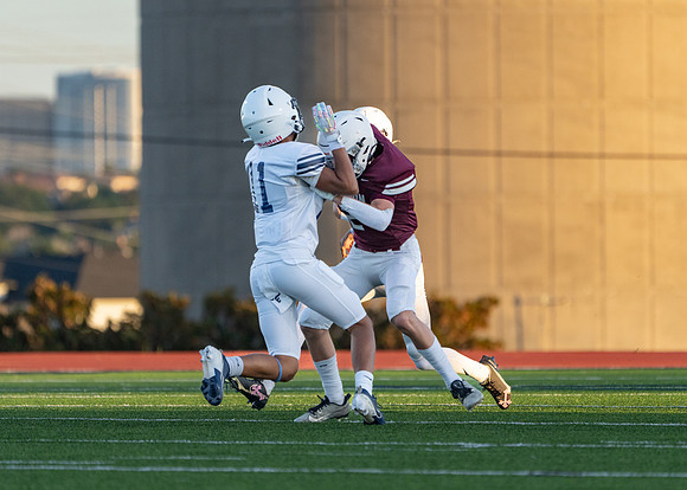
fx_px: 10004
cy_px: 258
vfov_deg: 2.8
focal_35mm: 513
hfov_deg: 3.9
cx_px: 365
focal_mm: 400
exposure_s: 1/1250
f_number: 5.6
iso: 1000
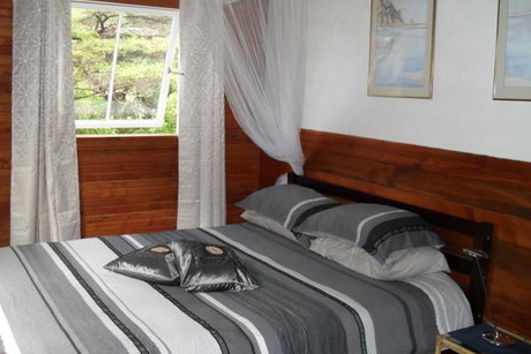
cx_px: 255
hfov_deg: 50.7
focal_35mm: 38
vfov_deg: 35.1
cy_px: 165
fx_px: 561
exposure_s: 1/45
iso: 200
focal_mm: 6.2
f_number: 2.8
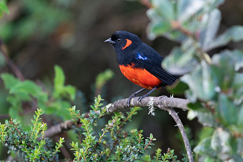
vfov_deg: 1.9
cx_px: 141
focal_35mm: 731
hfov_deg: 2.8
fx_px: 4932
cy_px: 63
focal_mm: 500
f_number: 4
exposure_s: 1/1250
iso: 2500
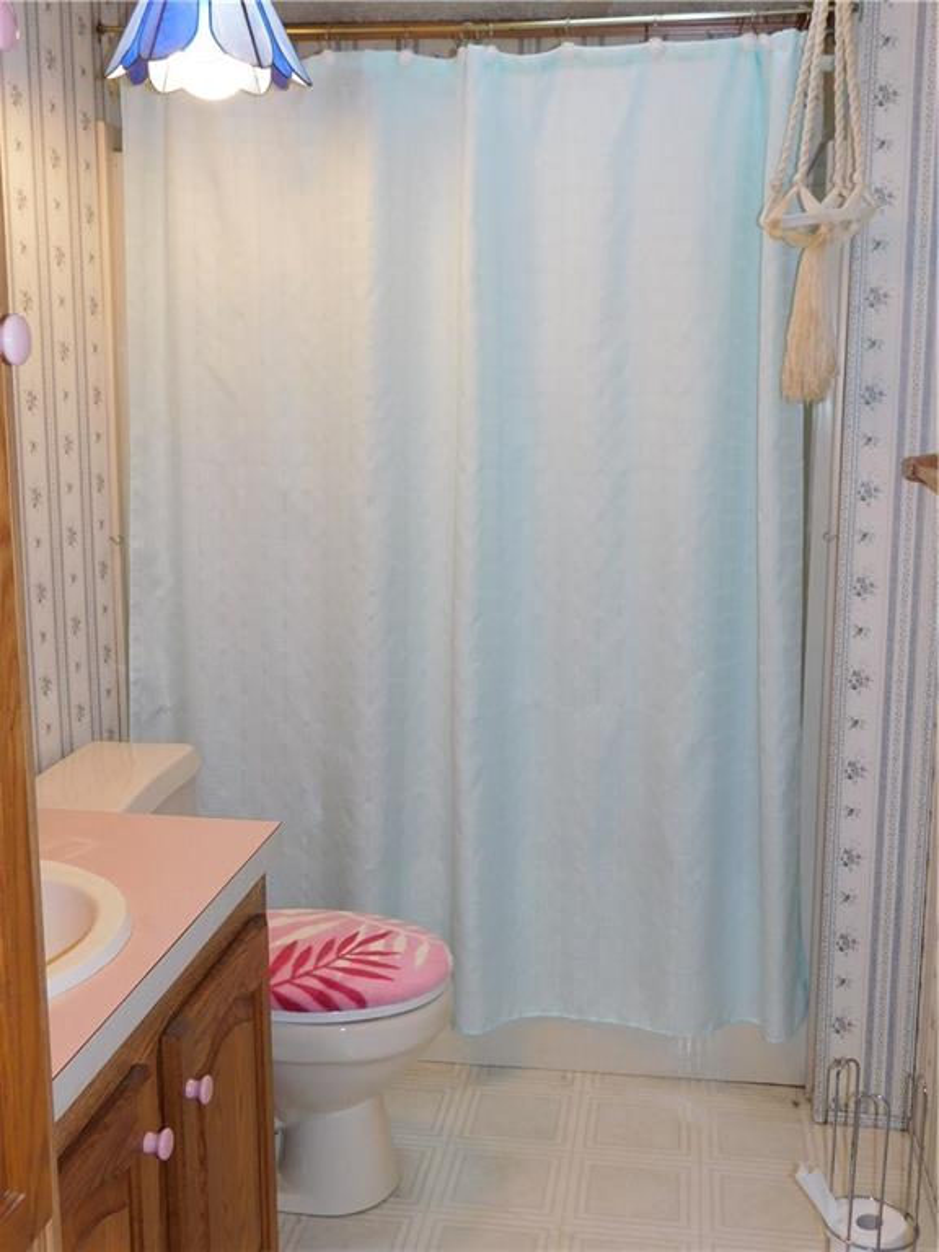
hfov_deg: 36.0
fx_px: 1447
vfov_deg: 46.8
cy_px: 626
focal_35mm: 40
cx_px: 470
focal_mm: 7.1
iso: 200
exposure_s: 1/30
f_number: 3.6
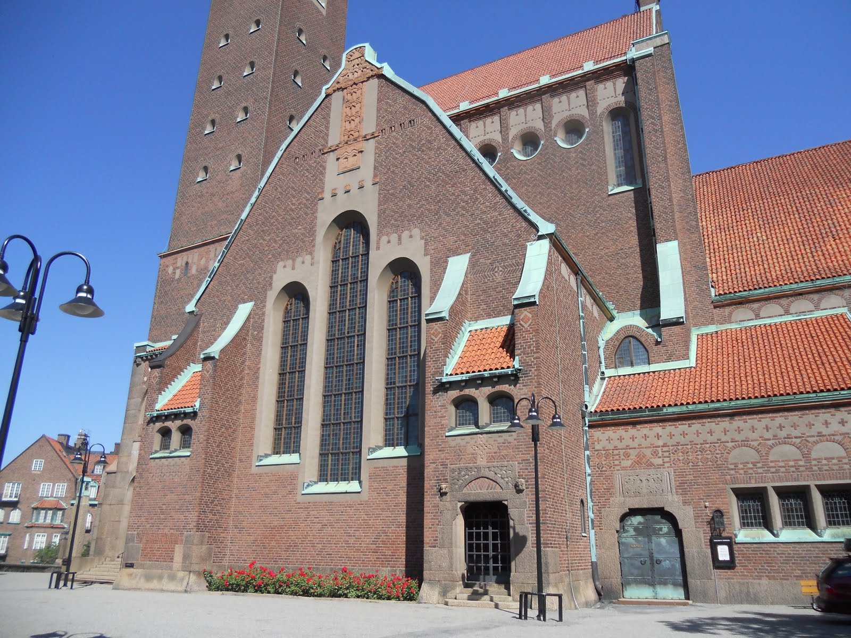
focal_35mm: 27
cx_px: 426
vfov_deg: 51.4
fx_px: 664
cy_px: 319
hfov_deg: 65.3
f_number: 3.2
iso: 80
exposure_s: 1/800
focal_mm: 4.9
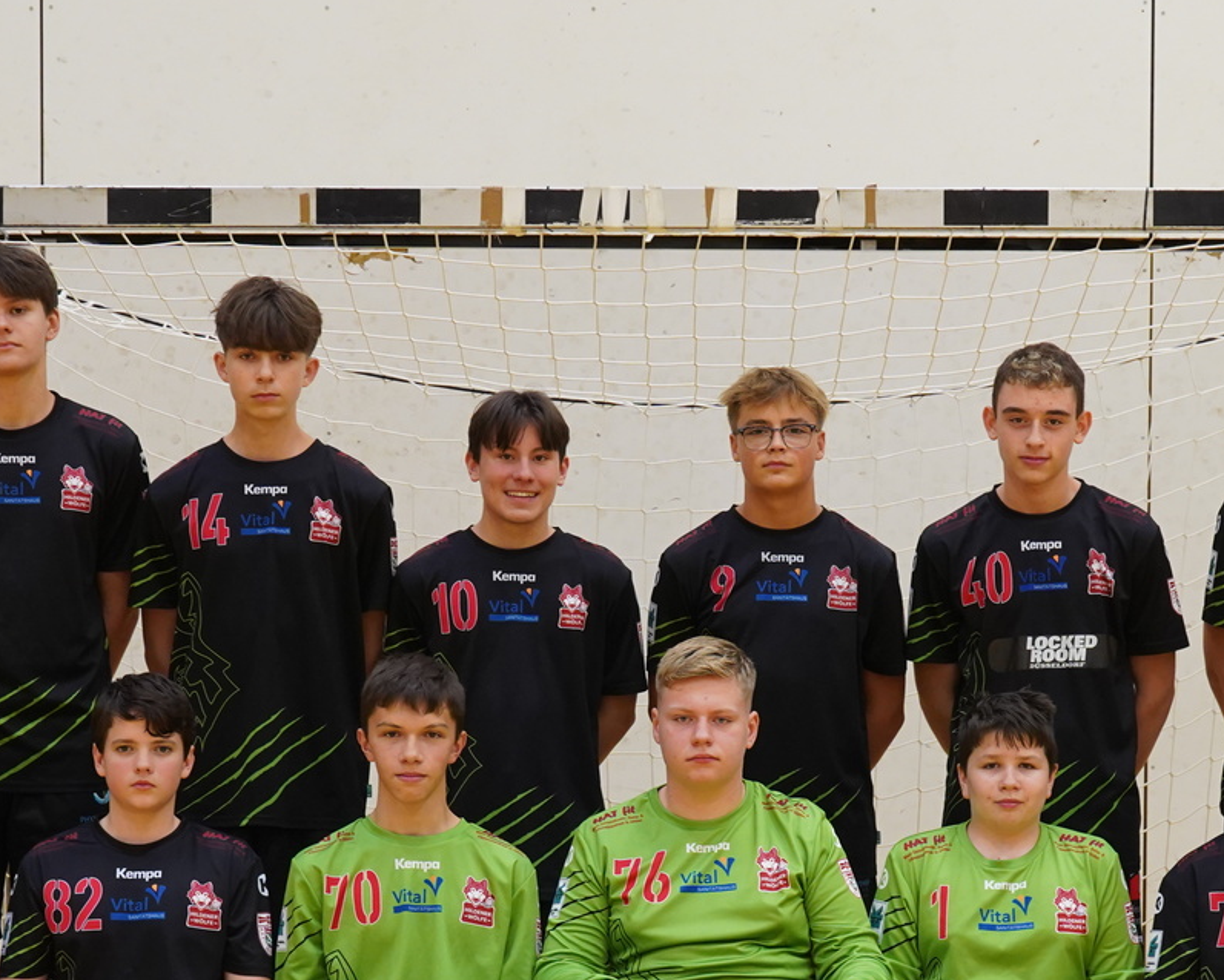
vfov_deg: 13.1
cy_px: 860
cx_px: 670
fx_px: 4239
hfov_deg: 16.4
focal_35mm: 117
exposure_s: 1/125
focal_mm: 52
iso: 2000
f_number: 6.3
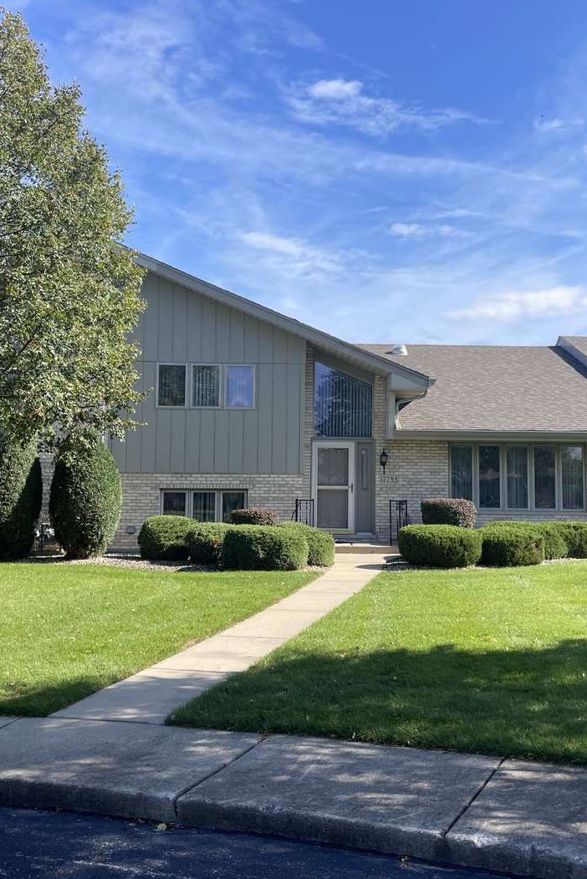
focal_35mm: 37
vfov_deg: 51.9
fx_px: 904
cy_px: 429
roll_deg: -0.3
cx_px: 323
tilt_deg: +5.0
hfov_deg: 35.9
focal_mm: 4.2
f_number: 1.6
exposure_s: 1/2304
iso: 32
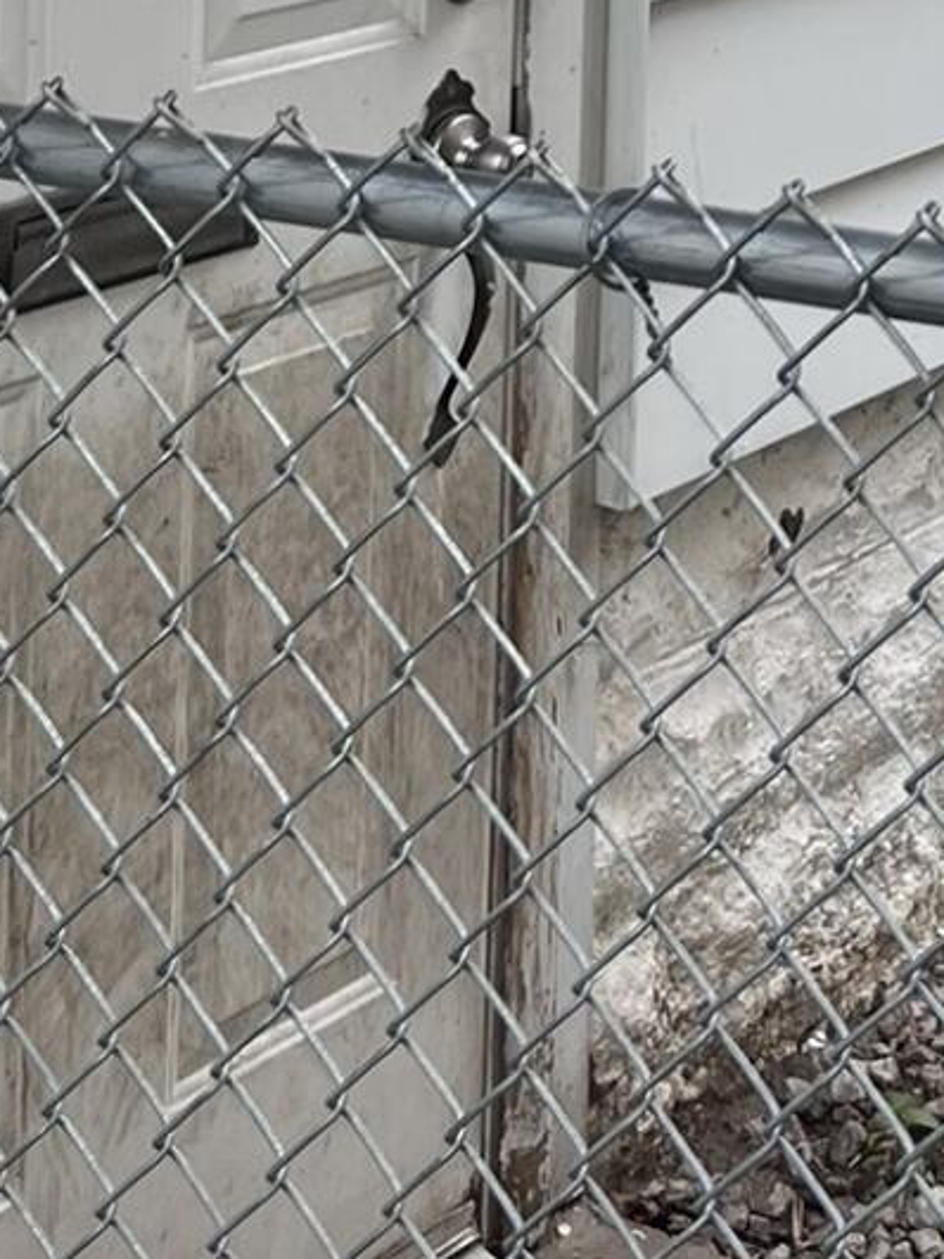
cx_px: 1347
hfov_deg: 14.2
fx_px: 3565
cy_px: -536
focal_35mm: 98
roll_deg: -0.9
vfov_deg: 18.2
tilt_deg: -1.9
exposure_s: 1/967
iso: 50
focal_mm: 5.1
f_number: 1.6
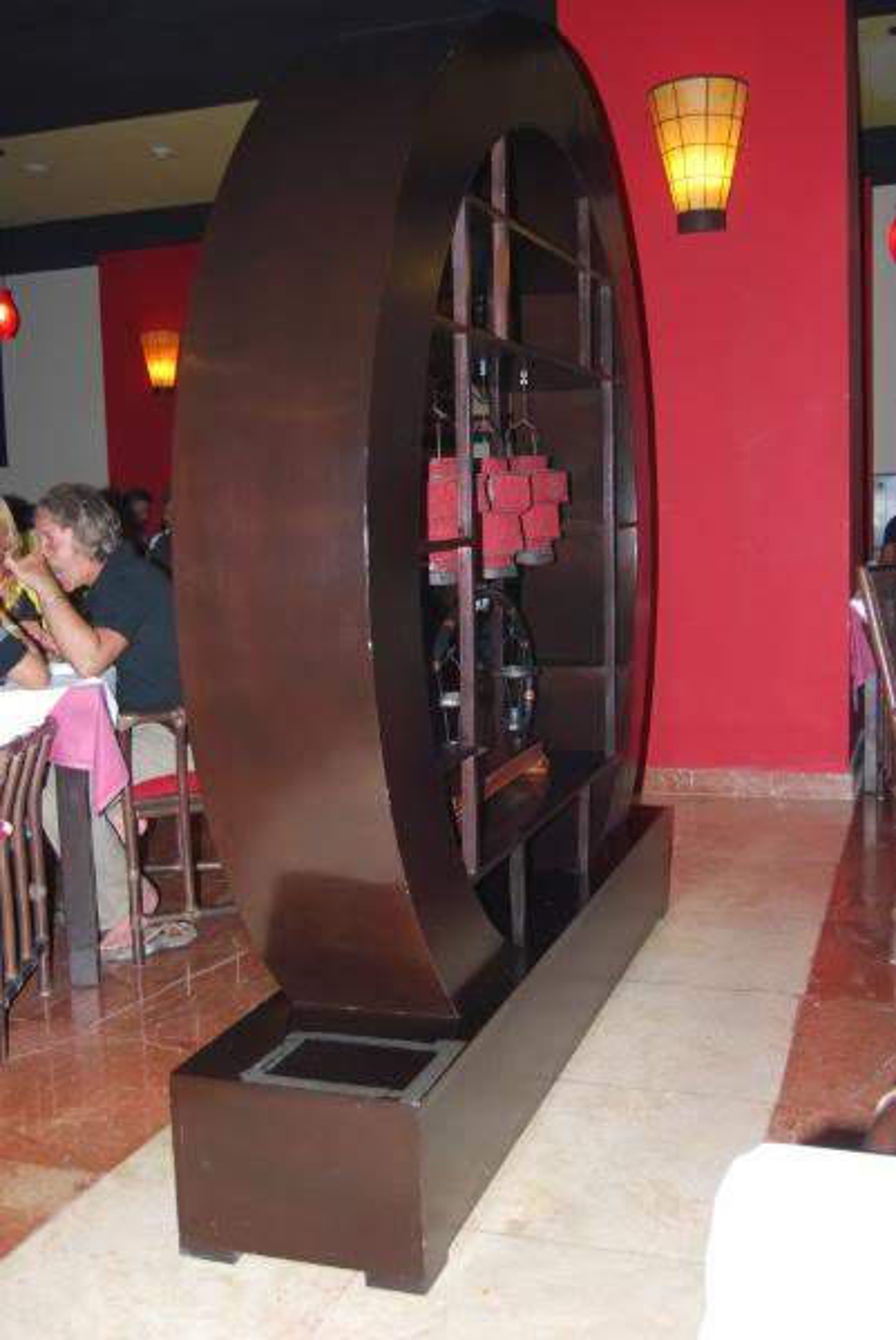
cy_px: 670
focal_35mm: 36
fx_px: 1342
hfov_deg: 36.9
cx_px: 448
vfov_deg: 53.1
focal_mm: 24
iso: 360
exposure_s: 1/60
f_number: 4
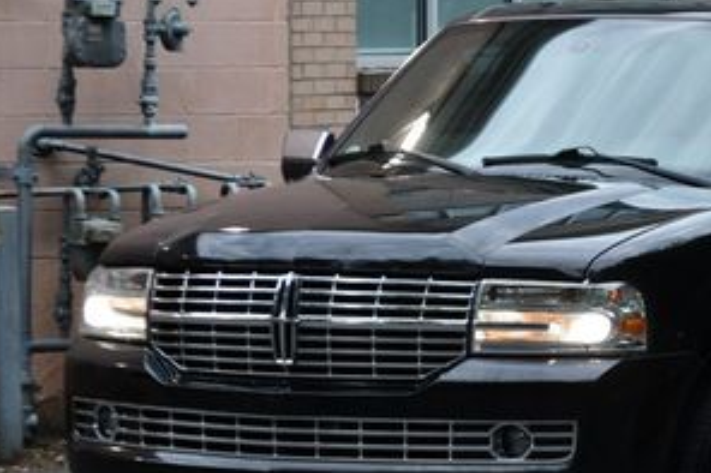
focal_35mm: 227
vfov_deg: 6.0
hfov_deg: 9.0
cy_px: 226
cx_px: 639
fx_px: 4481
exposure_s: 1/200
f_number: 4.5
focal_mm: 70
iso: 800
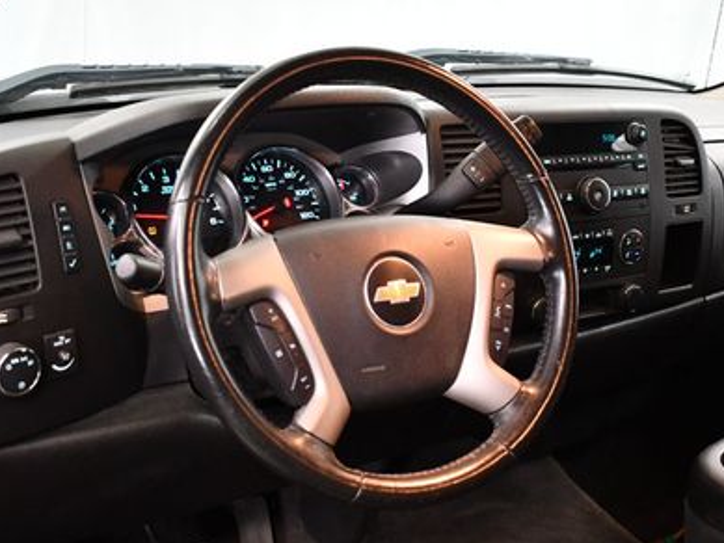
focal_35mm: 49
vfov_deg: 29.7
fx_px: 1025
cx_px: 382
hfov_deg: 38.9
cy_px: 288
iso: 3200
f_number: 3.8
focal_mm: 21
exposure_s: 1/60
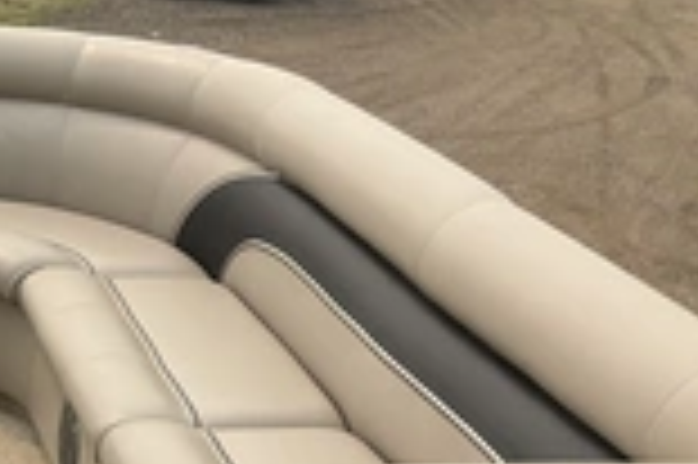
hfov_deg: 23.9
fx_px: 1511
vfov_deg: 16.5
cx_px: -117
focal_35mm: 78
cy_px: 599
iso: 25
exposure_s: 1/1626
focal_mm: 3
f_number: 1.8
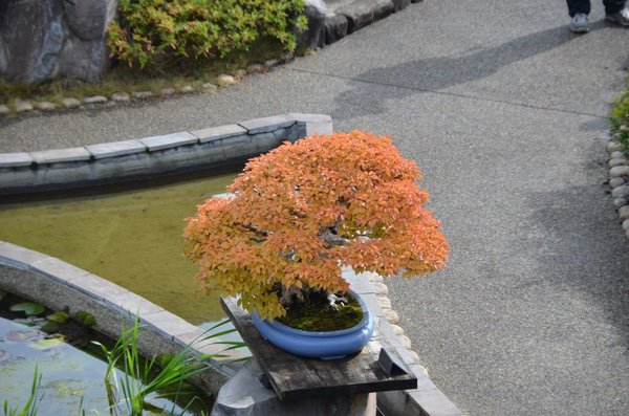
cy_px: 208
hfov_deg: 10.2
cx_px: 314
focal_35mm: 202
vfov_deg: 6.7
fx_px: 3530
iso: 320
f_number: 6
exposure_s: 1/500
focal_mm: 135
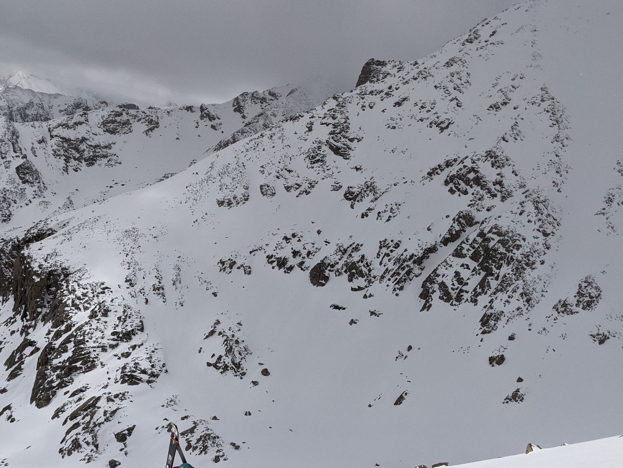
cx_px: 283
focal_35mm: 41
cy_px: 309
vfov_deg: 34.8
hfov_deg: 45.7
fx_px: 738
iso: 104
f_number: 1.73
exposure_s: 1/23256
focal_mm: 4.38
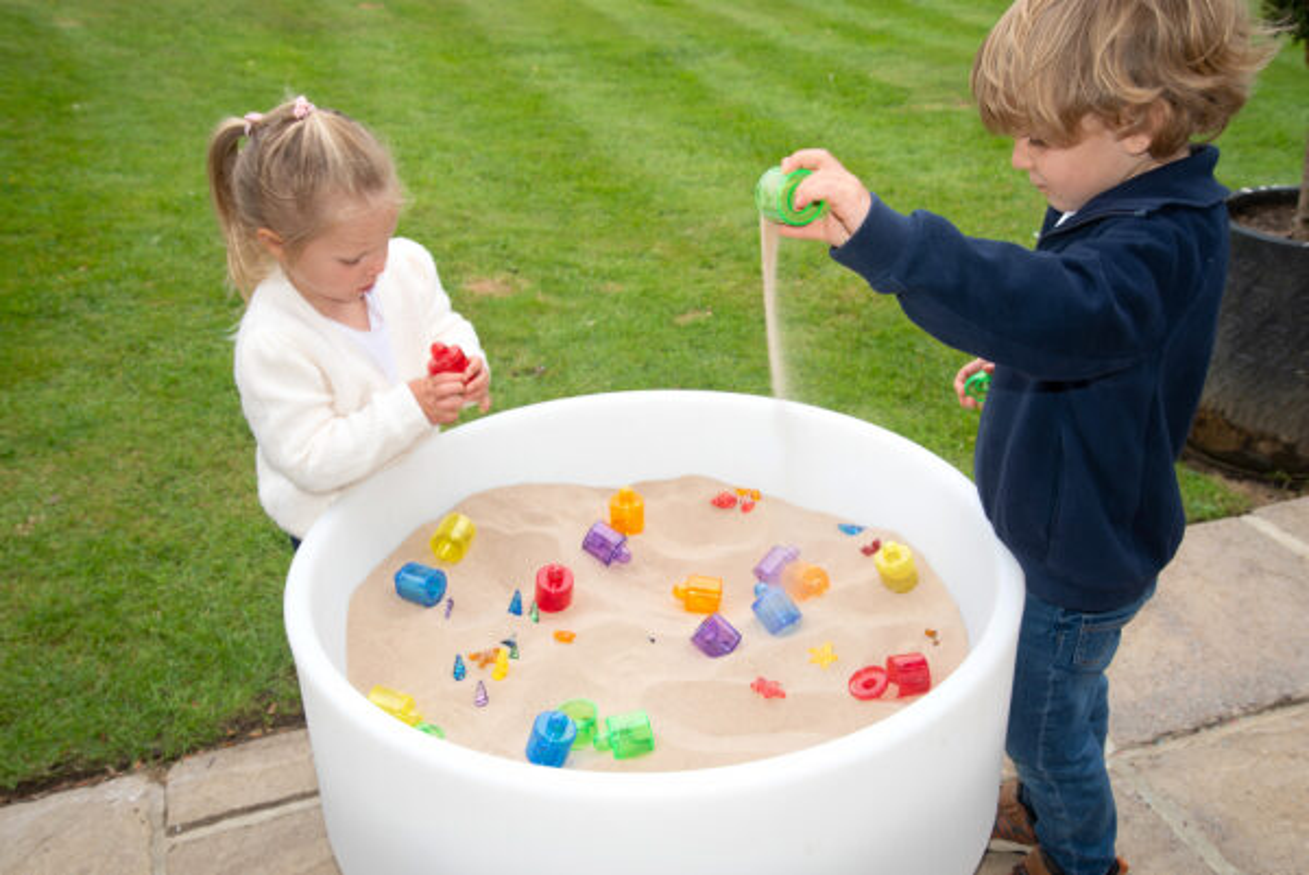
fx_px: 1274
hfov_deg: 54.4
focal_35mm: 35
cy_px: 438
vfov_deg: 37.9
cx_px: 654
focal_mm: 35
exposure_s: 1/30
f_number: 8
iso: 100
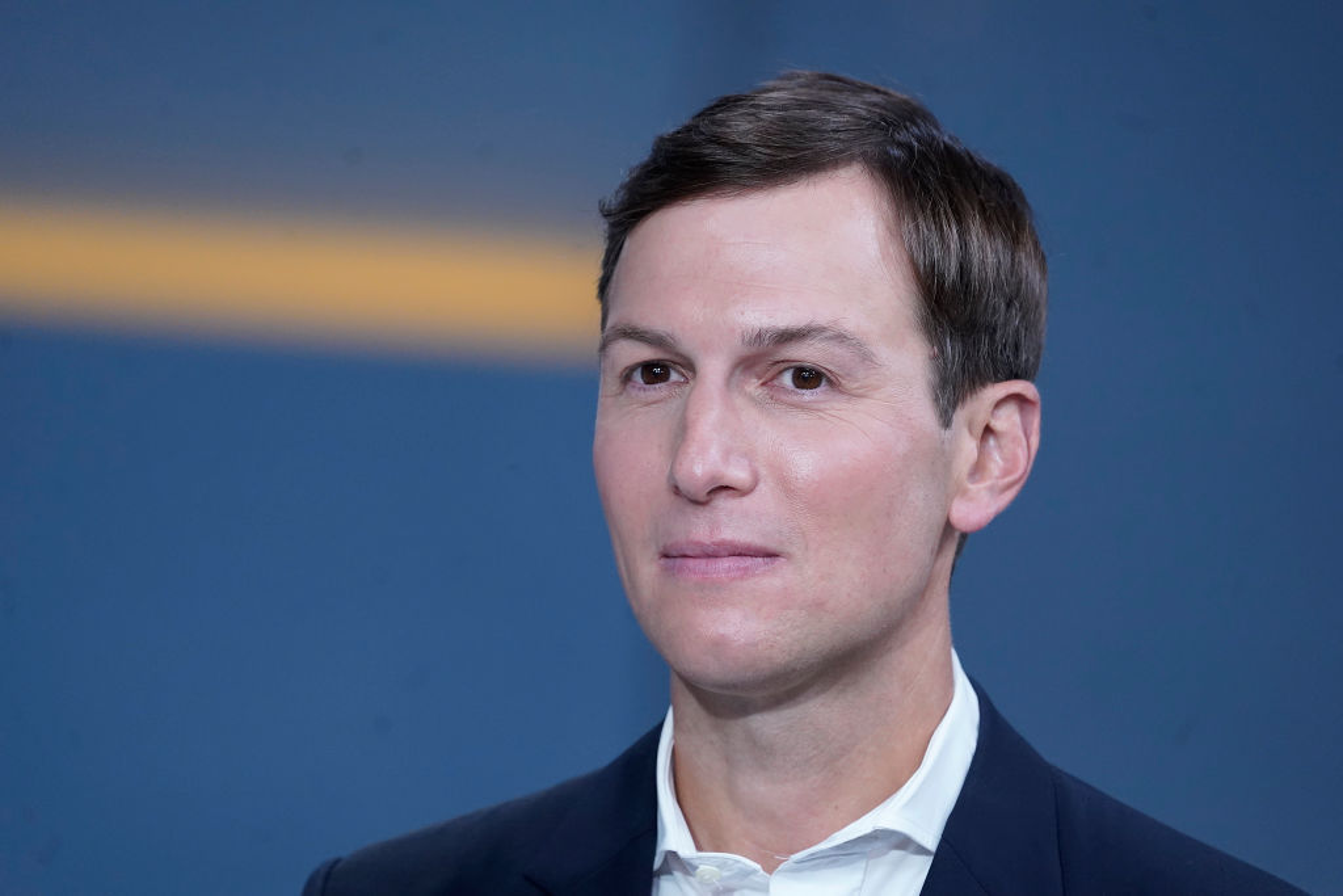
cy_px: 448
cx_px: 672
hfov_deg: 5.6
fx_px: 13692
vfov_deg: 3.7
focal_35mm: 367
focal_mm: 367
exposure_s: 1/160
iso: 3200
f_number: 5.6
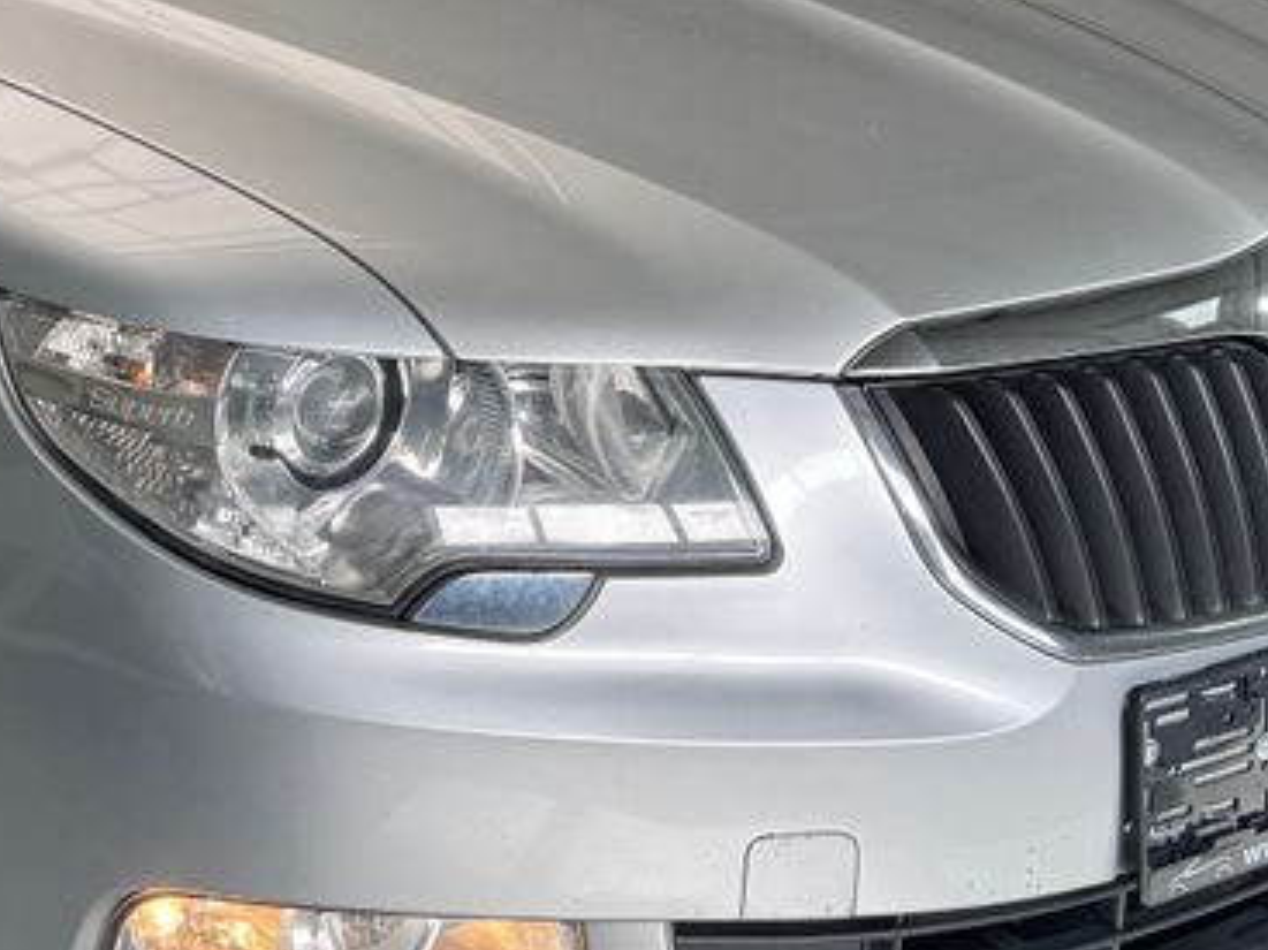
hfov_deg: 27.6
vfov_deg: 21.7
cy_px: 204
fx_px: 2453
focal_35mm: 67
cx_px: 59
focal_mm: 6.76
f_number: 1.78
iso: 64
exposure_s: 1/174
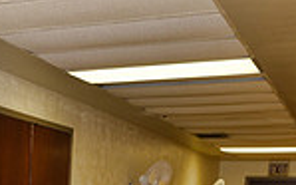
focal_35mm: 95
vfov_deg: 12.3
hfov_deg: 19.3
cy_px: 363
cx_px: -137
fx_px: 766
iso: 200
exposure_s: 1/60
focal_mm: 24
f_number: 5
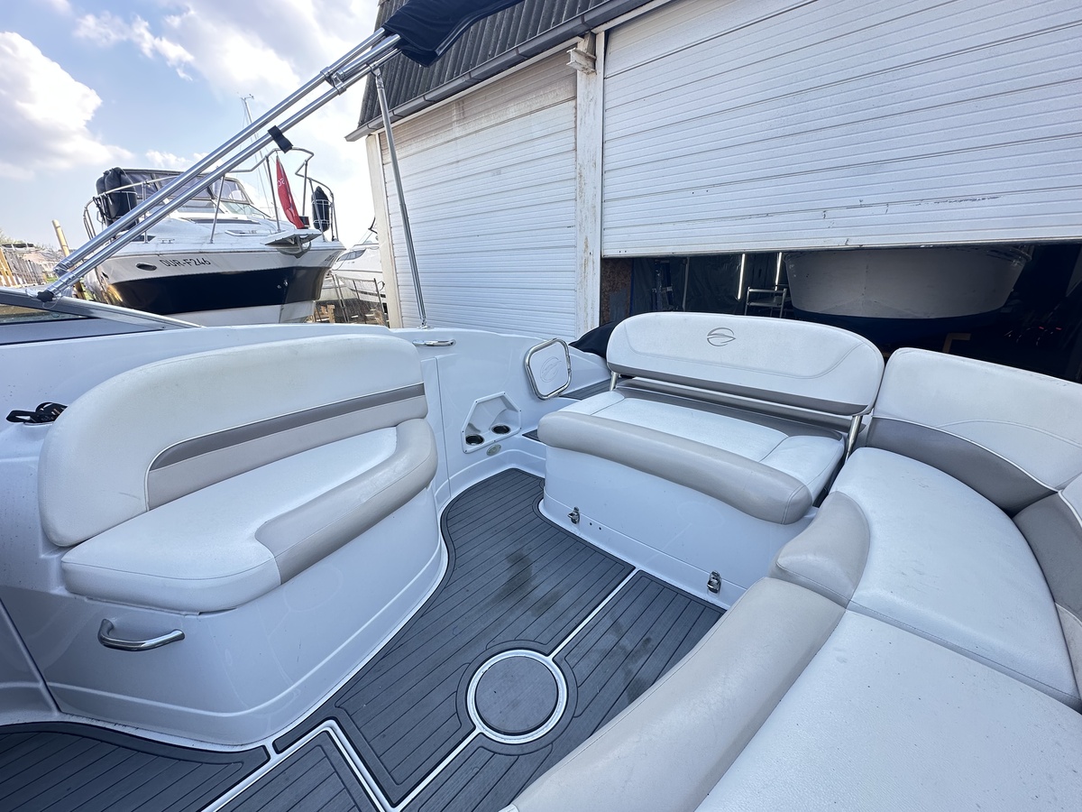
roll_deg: +1.6
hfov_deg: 102.1
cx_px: 541
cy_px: 406
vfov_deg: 85.7
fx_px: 438
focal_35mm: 14
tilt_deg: -18.3
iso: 40
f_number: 2.2
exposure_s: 1/187
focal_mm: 2.22
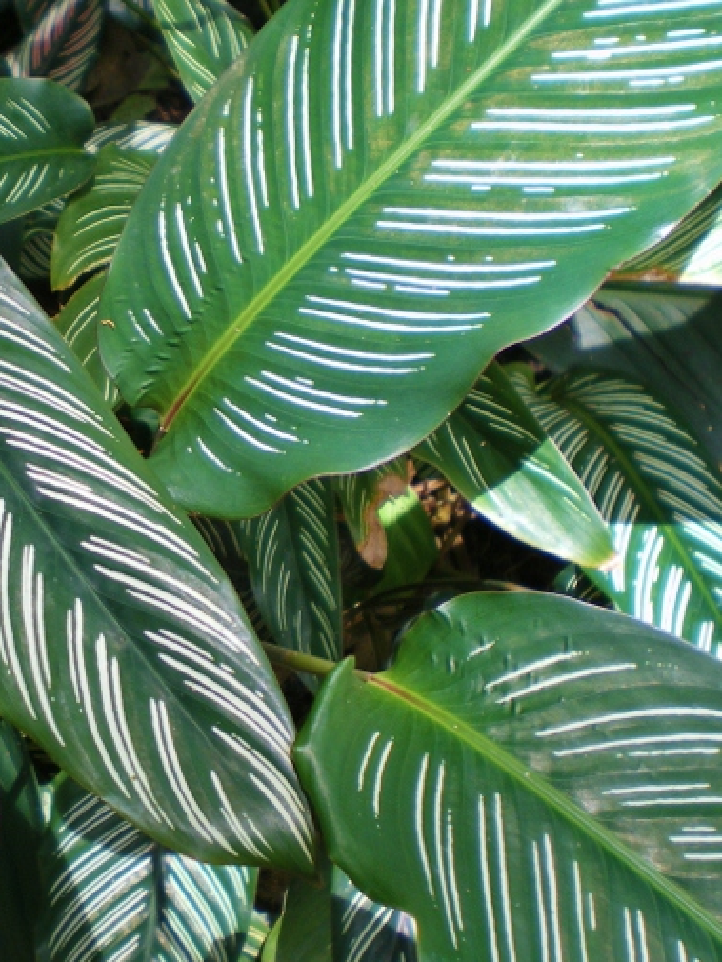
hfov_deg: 25.0
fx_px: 1584
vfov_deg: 33.7
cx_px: 93
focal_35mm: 57
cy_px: 419
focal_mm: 6.3
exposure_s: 1/60
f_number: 3.1
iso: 50
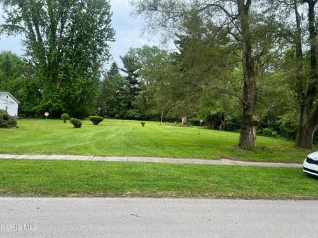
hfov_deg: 67.3
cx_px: 159
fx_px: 239
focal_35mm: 26
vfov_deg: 53.1
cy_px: 119
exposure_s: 1/124
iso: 50
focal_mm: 5.7
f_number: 1.5
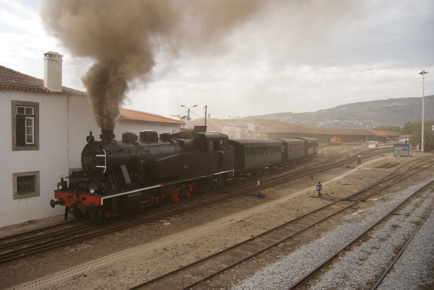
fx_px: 326
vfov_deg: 48.0
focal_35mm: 27
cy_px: 145
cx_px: 217
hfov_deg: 67.3
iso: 100
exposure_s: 1/640
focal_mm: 18
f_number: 4
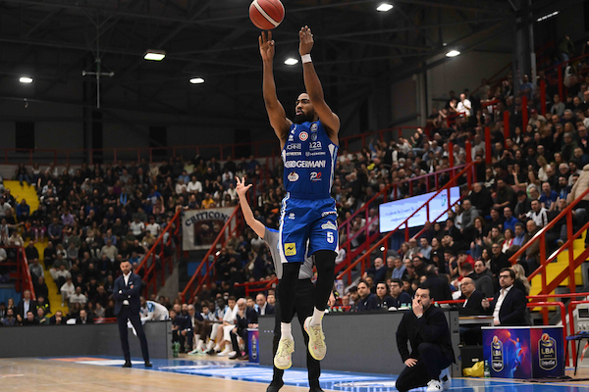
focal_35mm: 70
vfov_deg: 19.5
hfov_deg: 28.8
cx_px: 294
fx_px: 1145
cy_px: 196
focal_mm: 70
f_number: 3.5
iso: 5000
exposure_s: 1/1250
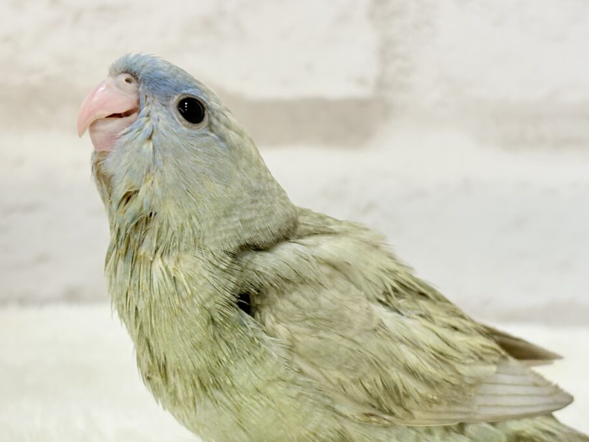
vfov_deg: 21.3
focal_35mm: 69
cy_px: 254
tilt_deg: -7.4
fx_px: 1174
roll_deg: -0.1
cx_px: 276
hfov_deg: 28.2
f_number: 1.6
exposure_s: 1/100
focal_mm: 5.96
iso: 100
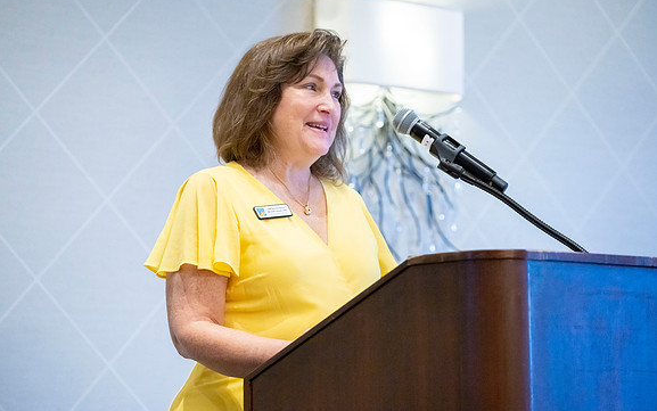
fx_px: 2203
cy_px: 195
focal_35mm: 123
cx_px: 329
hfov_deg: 17.0
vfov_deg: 10.7
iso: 8000
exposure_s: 1/200
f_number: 4
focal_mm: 120
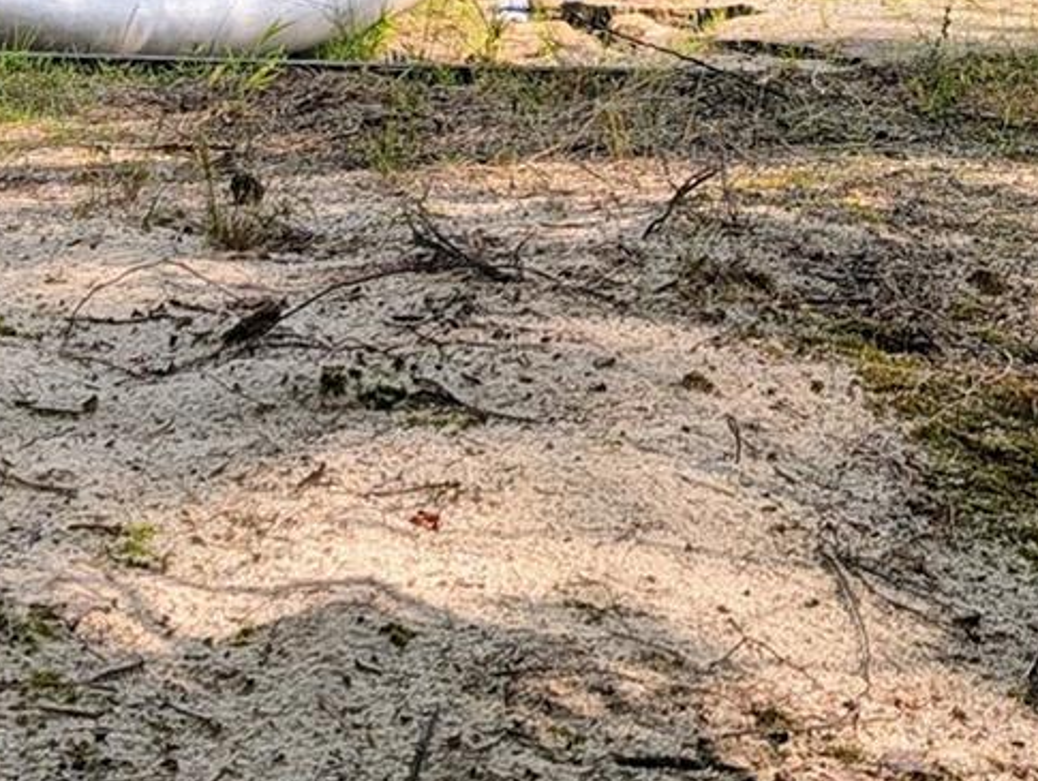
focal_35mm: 101
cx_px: 544
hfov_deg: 19.4
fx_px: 3032
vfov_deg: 14.2
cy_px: -163
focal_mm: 6.9
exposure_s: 1/1435
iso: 26
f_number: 1.68
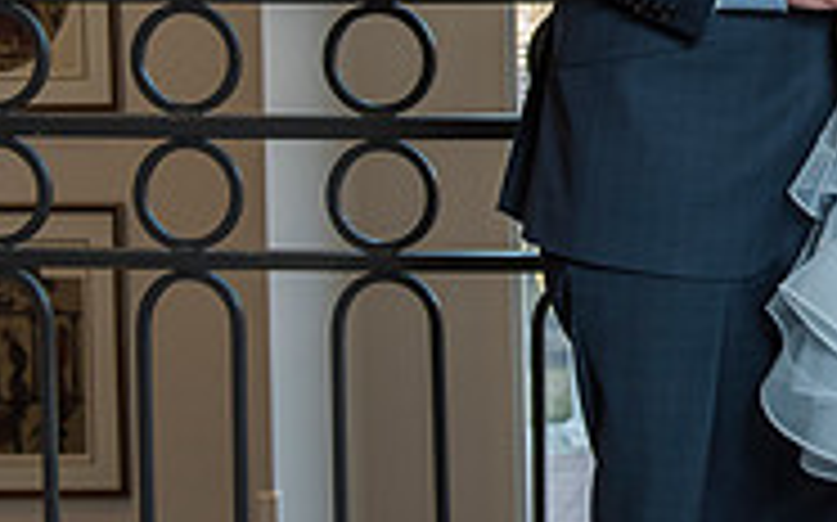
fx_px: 2872
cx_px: 1263
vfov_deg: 10.1
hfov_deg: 15.3
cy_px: -234
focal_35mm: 126
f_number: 5.6
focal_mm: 38
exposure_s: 1/125
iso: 800
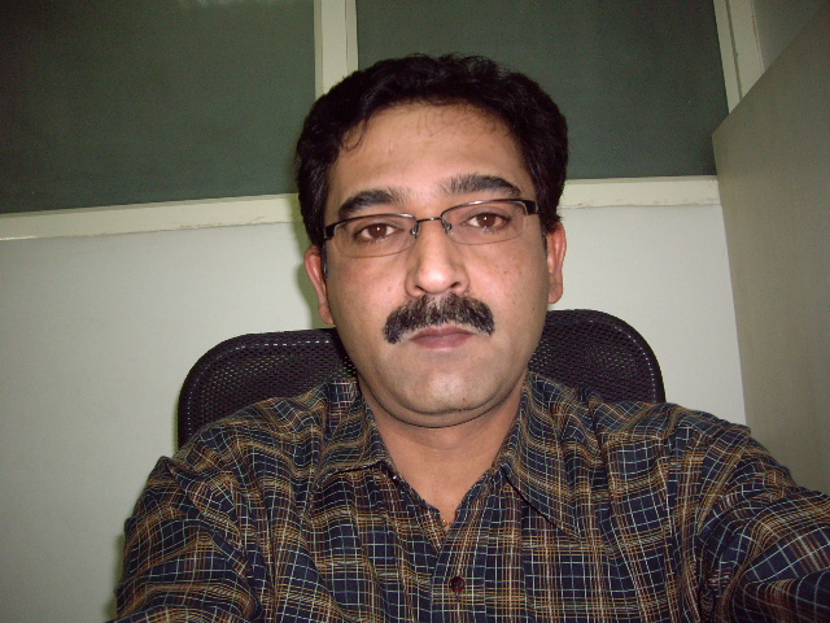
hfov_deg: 49.0
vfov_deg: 37.7
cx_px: 415
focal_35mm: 38
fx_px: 911
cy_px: 312
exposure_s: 1/40
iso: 200
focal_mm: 6.2
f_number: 2.7
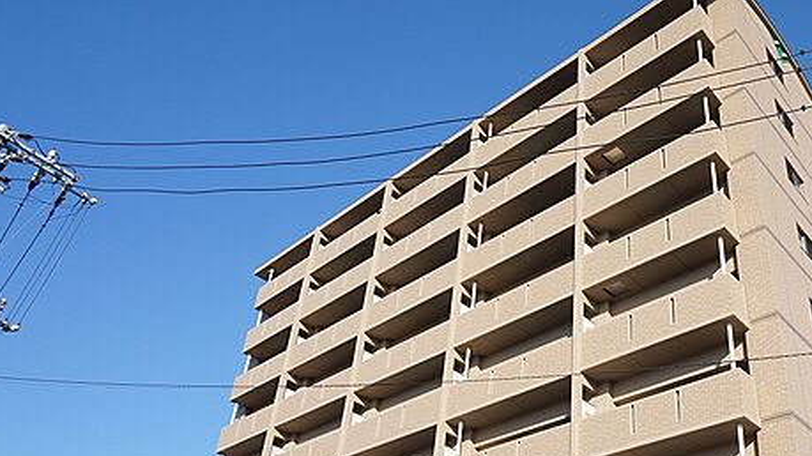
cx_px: 545
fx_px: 753
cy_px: 373
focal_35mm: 35
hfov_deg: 55.4
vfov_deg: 32.7
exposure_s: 1/250
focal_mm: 16
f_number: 11
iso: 200
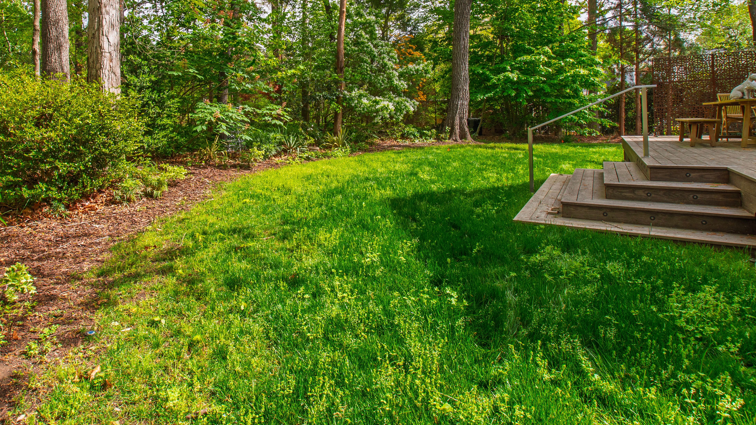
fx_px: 401
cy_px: 112
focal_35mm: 20
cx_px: 316
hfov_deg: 85.9
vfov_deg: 53.6
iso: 100
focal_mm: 10
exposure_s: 1/80
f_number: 8
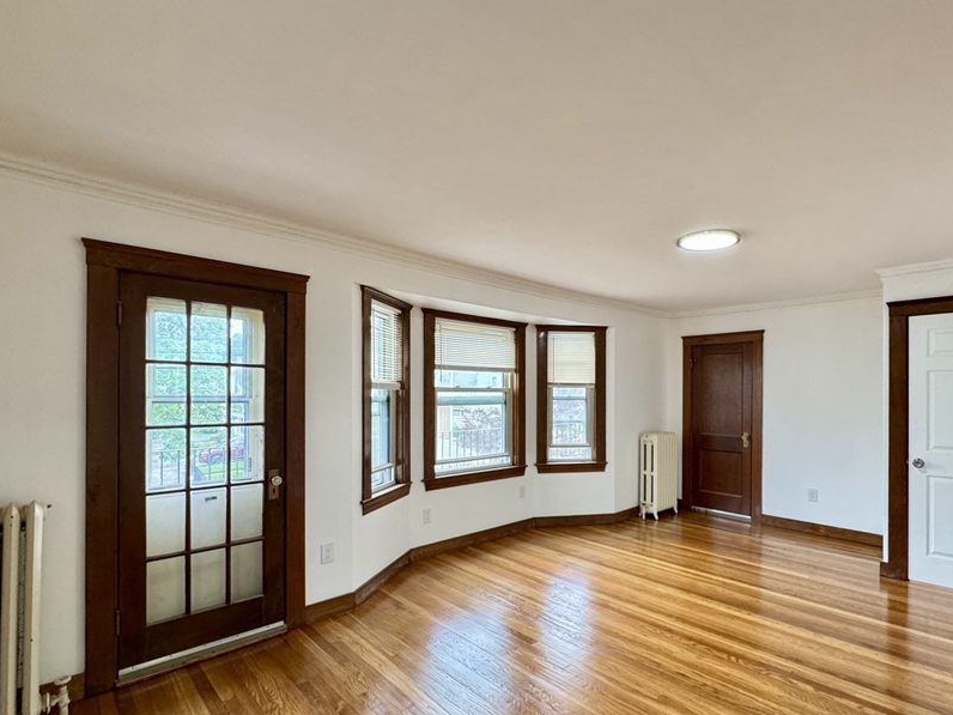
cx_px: 534
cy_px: 394
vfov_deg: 71.4
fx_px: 496
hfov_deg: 87.4
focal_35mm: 18
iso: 320
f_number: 2.2
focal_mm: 2.22
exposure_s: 1/120
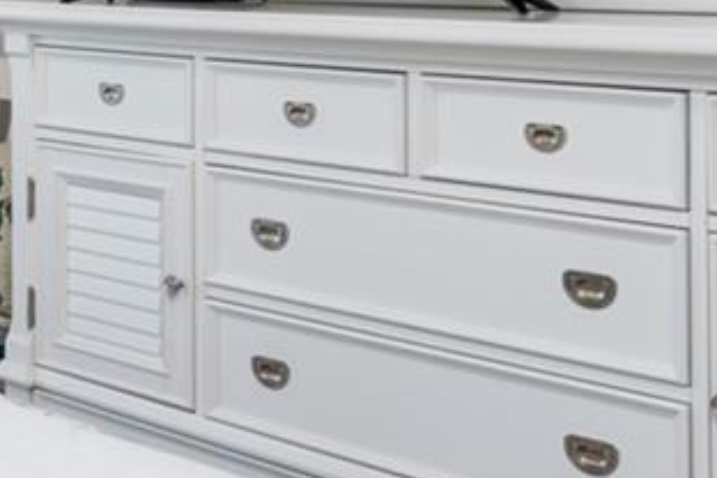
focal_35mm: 83
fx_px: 1653
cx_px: -448
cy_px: -14
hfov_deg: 20.0
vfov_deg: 16.1
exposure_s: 1/3
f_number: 7.1
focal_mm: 16.2
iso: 320
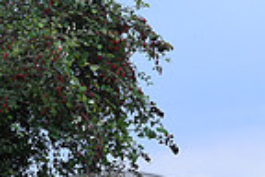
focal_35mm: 542
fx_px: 3989
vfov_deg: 2.5
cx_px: 92
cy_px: 336
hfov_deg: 3.8
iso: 3200
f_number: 5.6
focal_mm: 135
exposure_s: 1/1250
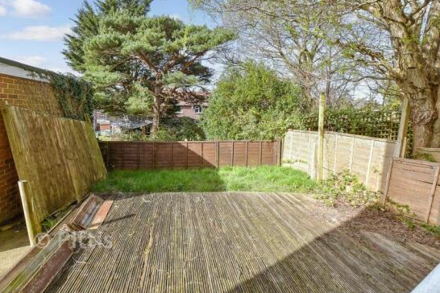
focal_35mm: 18
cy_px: 120
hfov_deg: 89.9
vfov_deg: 66.8
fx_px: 220
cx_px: 205
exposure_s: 1/80
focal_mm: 10
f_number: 8
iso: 160
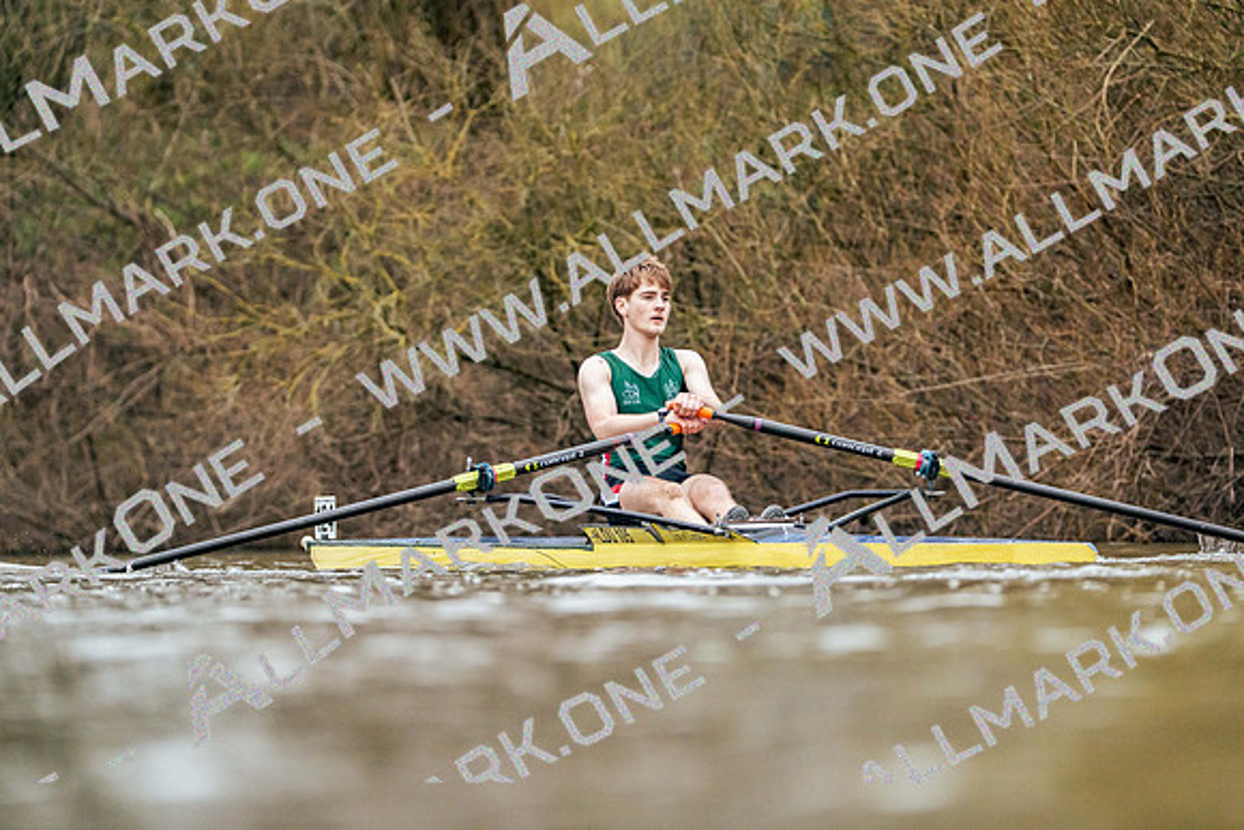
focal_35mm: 430
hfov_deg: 4.8
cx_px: 622
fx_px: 14862
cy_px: 415
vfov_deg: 3.2
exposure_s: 1/1600
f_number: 6.3
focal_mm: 430
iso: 4000
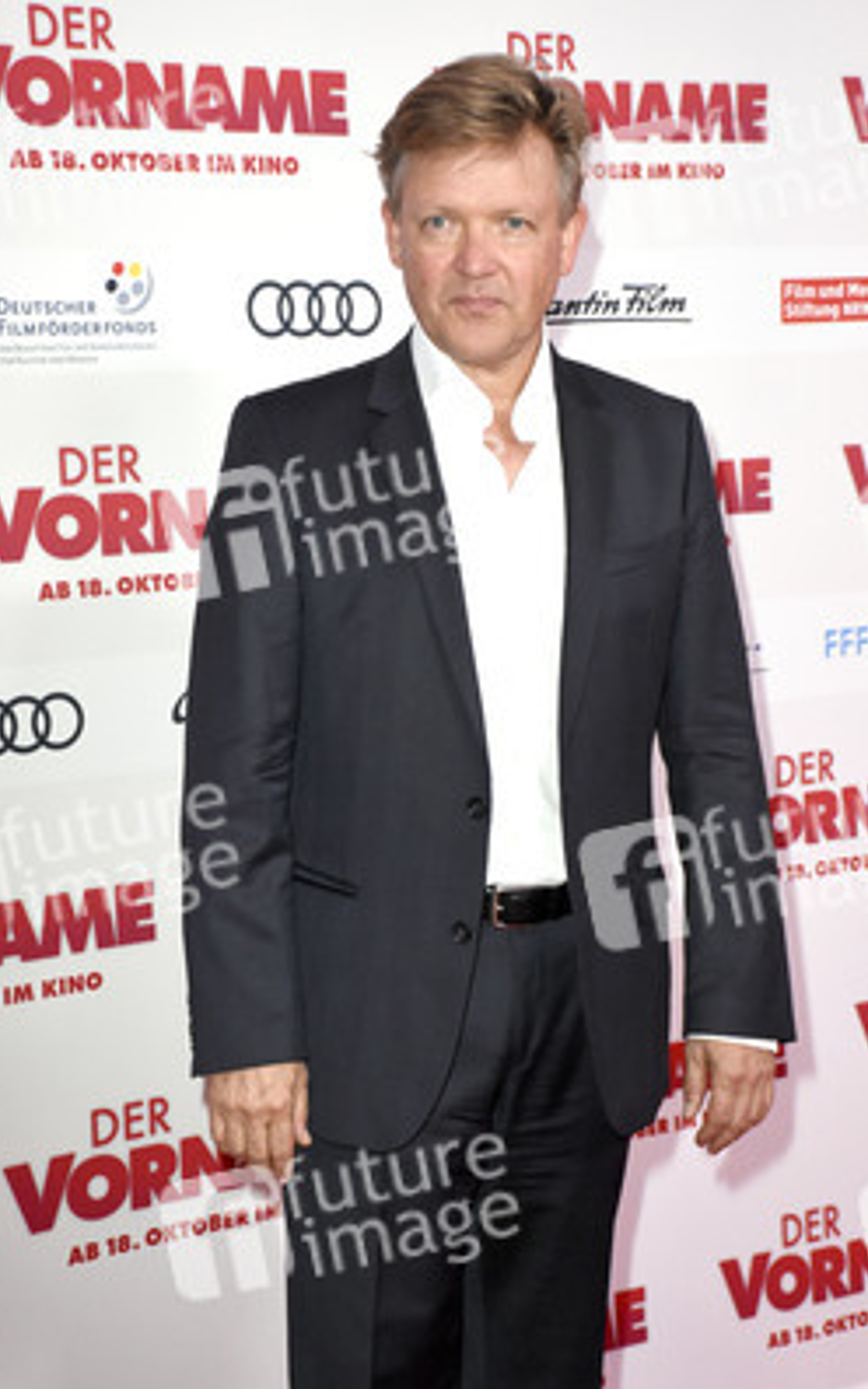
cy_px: 693
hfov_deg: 16.3
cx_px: 441
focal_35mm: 80
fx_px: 3029
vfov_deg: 25.8
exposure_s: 1/160
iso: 3200
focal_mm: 52
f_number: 6.3
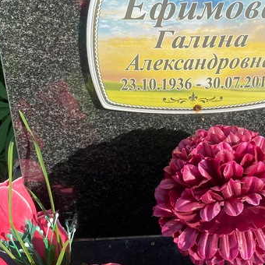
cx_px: 180
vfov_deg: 30.7
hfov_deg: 31.3
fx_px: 468
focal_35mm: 54
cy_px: 44
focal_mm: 4.25
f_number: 1.8
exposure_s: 1/1429
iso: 32
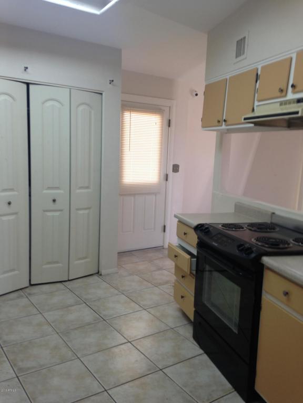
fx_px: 385
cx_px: 152
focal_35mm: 33
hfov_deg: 42.9
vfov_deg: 55.4
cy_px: 202
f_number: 2.4
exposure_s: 1/24
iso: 50
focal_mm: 4.12
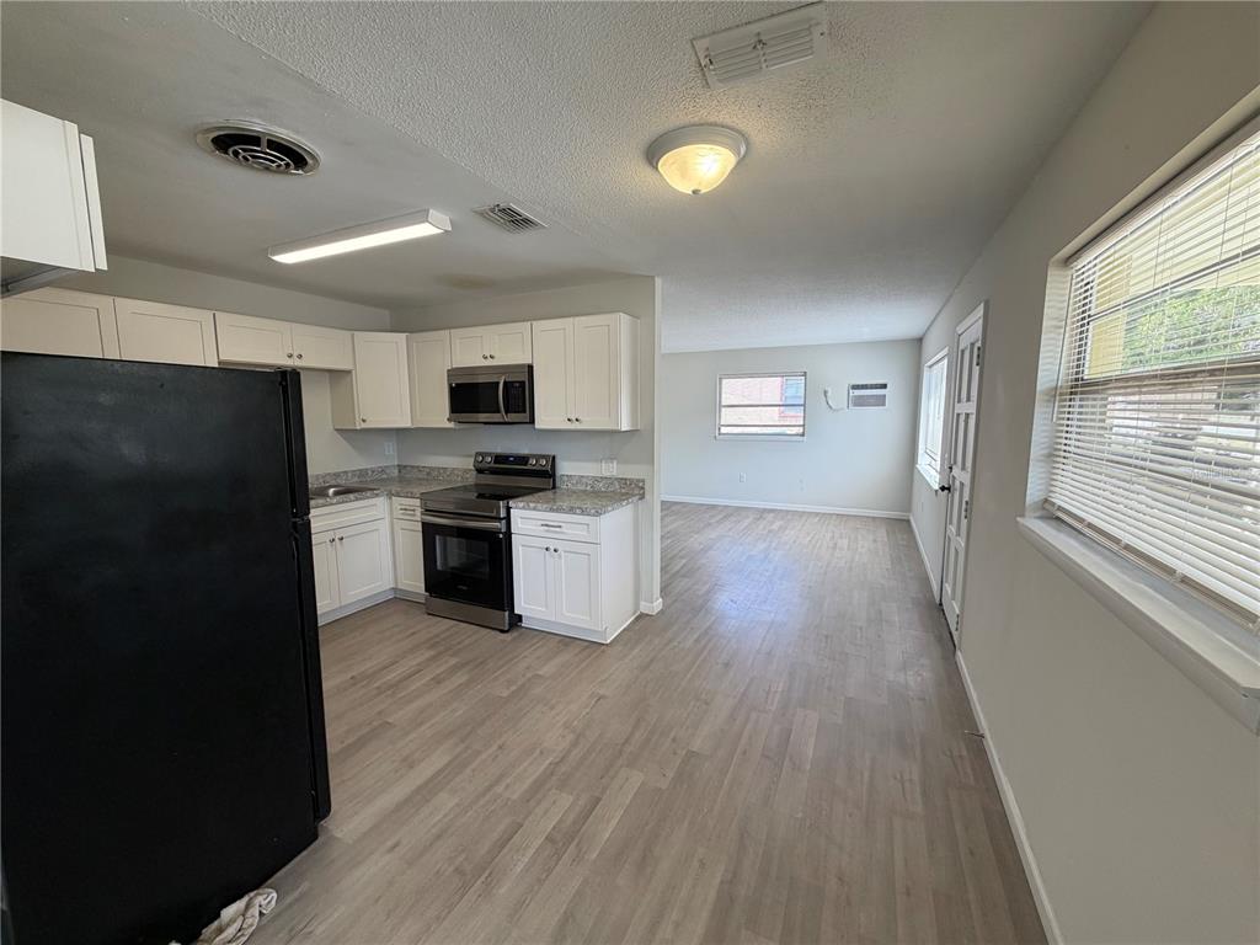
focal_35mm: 14
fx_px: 510
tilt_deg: -5.7
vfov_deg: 85.7
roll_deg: +1.7
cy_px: 472
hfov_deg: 102.1
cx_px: 630
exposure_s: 1/120
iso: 80
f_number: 2.2
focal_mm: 2.22
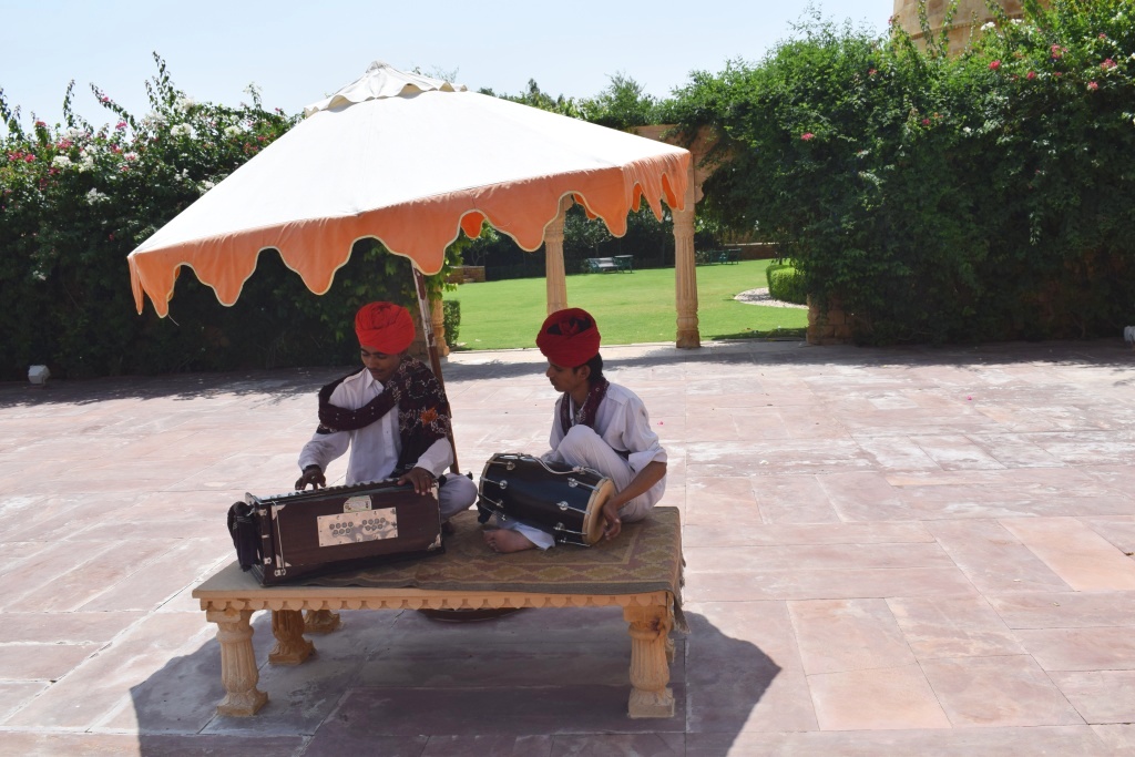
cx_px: 568
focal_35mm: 34
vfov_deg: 38.4
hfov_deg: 55.1
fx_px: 1088
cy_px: 378
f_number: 11
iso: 200
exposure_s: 1/500
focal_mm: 23
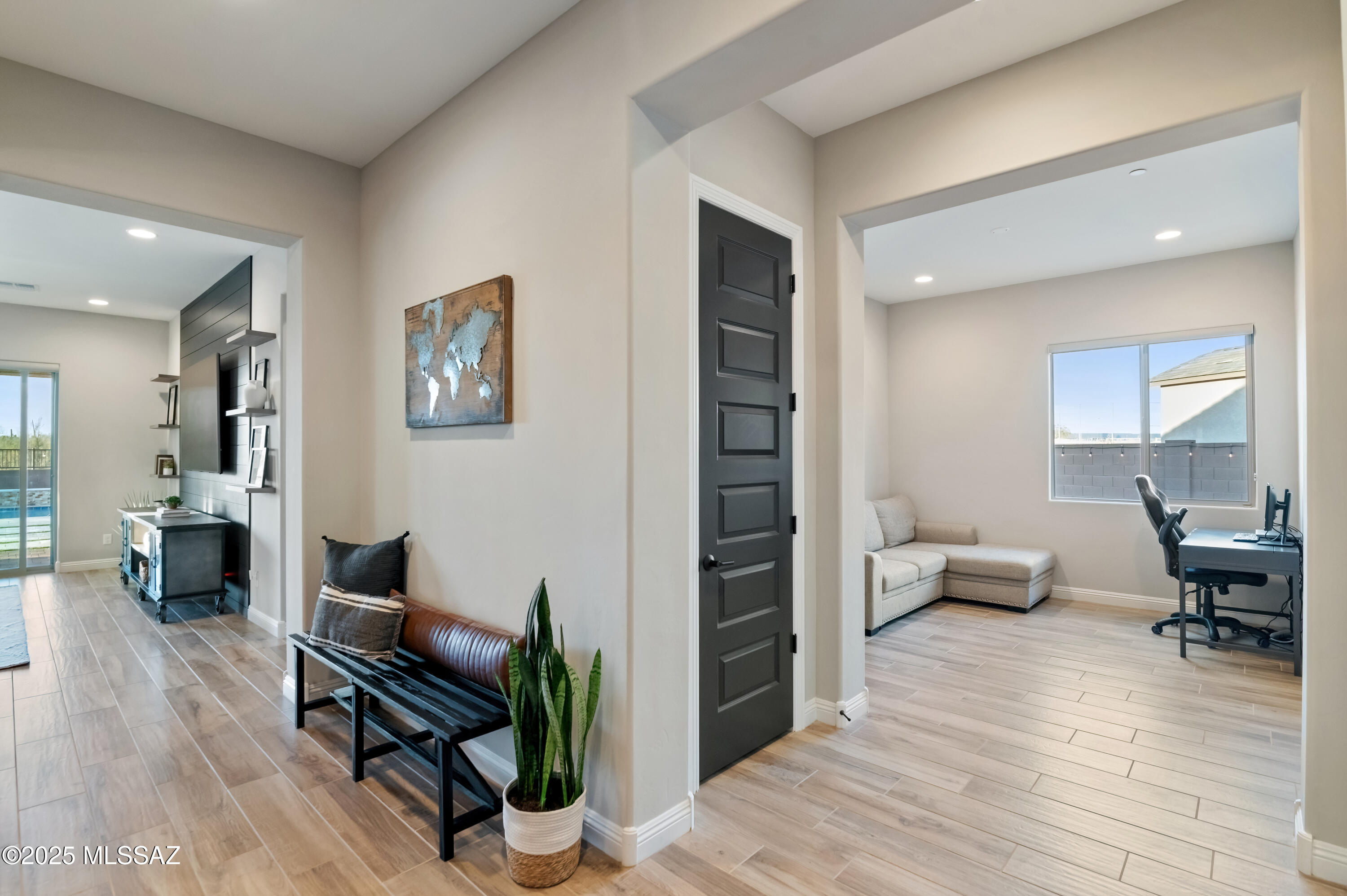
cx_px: 674
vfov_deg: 73.7
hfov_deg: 96.8
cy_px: 448
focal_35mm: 16
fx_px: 598
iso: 1600
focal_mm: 16
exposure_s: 1/13
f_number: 8
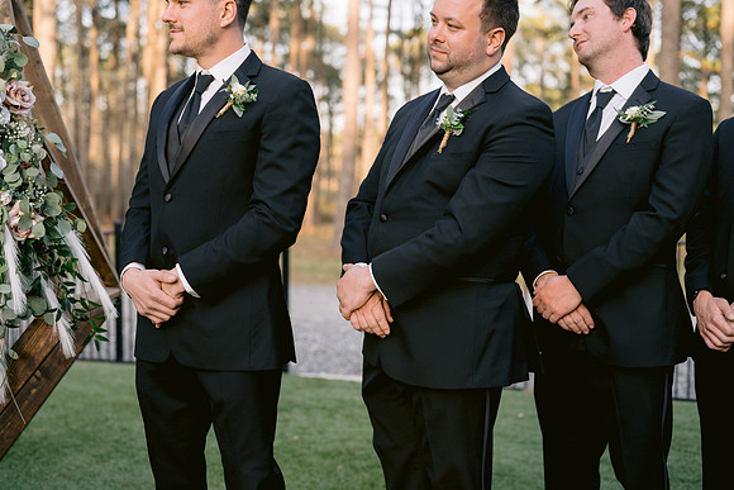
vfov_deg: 27.0
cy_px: 245
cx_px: 367
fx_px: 1020
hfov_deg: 39.6
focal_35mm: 50
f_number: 2.8
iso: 400
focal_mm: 50
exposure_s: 1/500
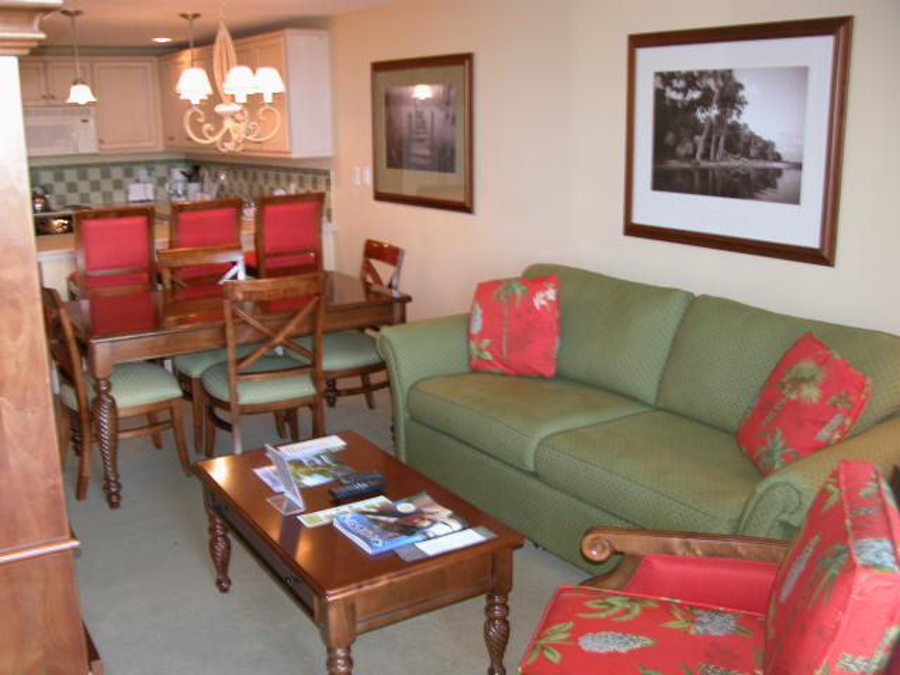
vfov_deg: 40.7
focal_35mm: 35
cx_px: 450
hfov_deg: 52.6
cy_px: 338
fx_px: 910
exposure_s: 1/14.8
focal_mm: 8.9
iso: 100
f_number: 2.8
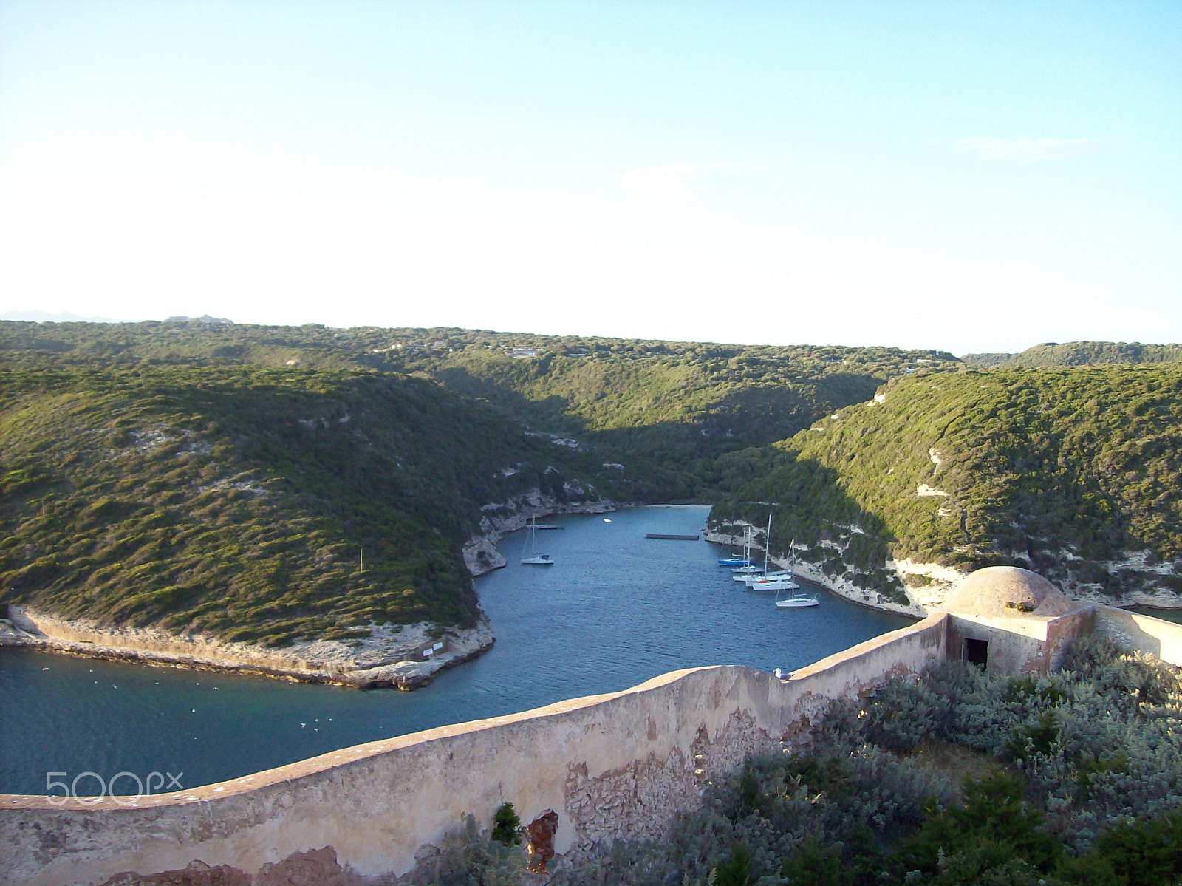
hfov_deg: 51.4
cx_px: 591
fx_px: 1229
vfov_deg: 39.6
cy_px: 443
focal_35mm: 36
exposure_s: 1/291
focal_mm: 6
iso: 80
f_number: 2.7
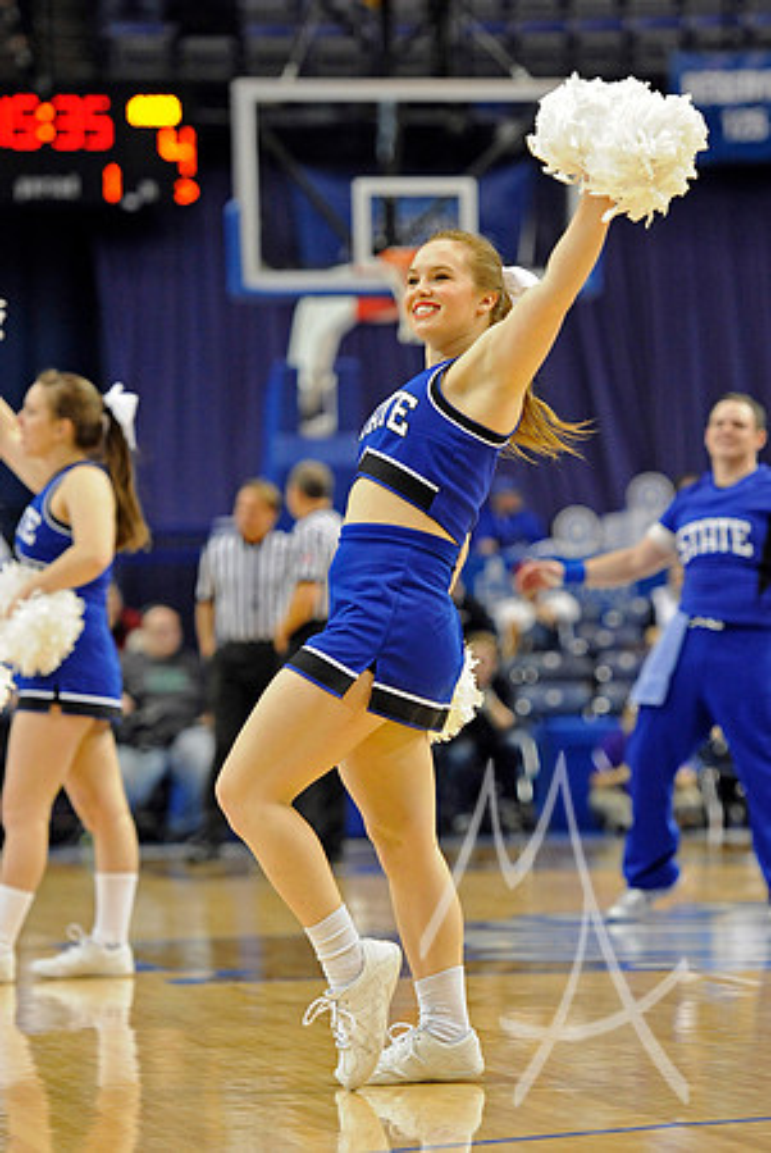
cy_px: 576
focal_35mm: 140
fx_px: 4487
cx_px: 386
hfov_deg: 9.8
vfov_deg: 14.6
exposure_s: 1/800
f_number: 3.2
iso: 3200
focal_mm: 140
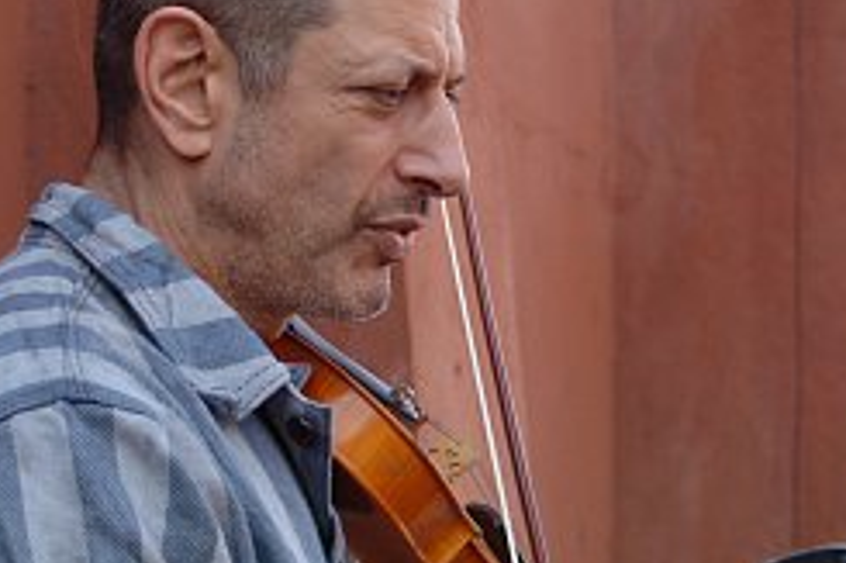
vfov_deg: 12.8
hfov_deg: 18.8
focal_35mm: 107
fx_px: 2513
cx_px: 770
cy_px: 332
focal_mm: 35
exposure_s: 1/500
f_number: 5
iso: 500
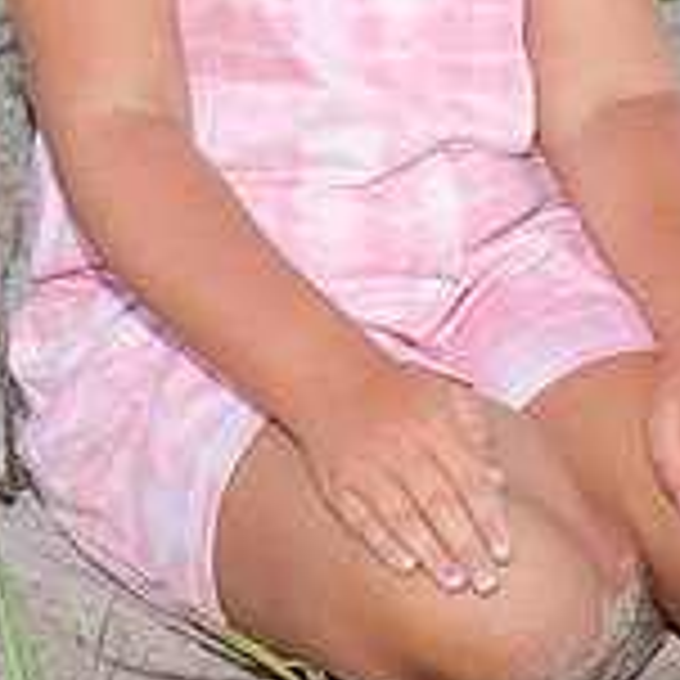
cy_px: -153
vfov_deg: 8.3
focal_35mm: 208
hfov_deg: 8.4
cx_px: 387
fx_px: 4623
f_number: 5.6
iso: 100
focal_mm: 55
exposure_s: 1/250
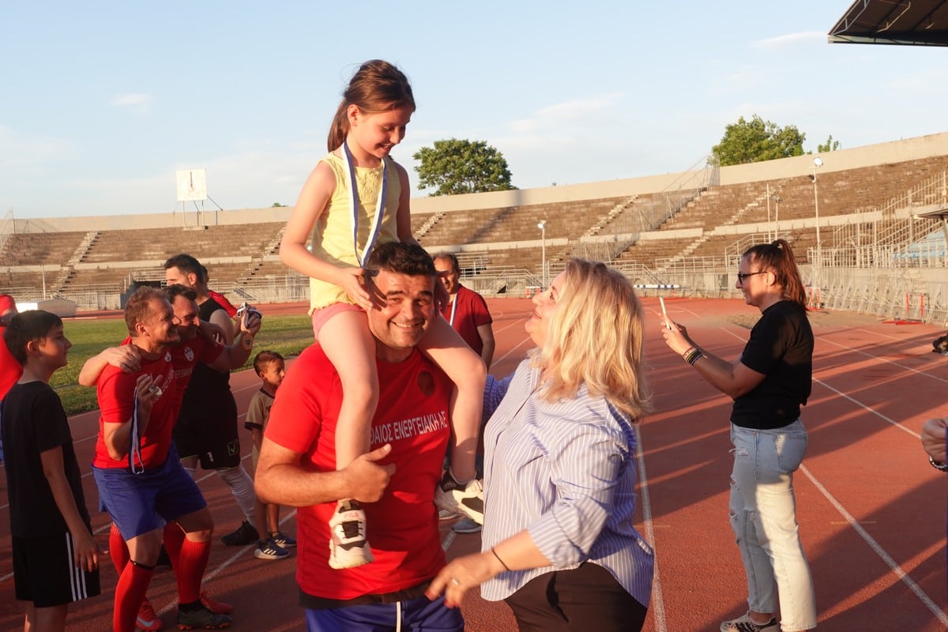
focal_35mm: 41
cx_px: 474
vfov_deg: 32.6
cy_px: 316
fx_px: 1080
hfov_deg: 47.4
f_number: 6.3
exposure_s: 1/100
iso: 160
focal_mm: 15.46
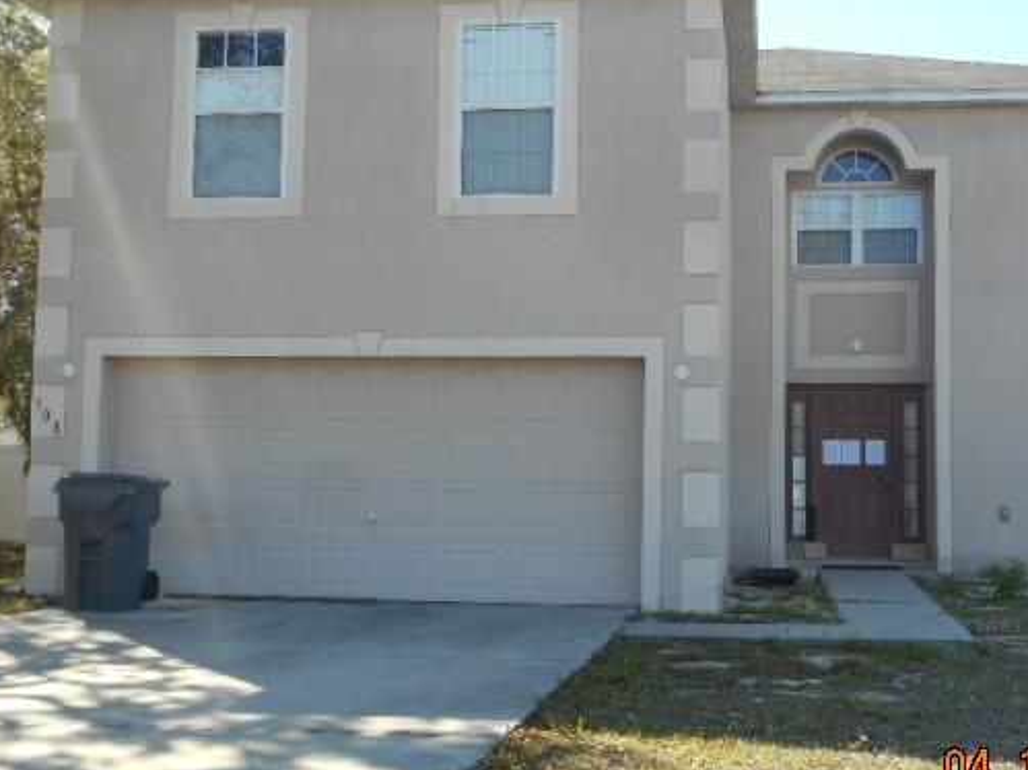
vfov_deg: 29.1
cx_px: 608
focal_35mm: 50
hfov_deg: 38.1
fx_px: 1485
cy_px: 379
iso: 80
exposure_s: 1/160
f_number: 4.5
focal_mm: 6.9
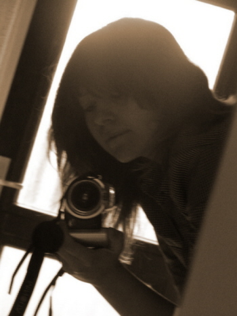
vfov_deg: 12.6
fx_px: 1432
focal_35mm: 157
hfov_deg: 9.5
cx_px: 118
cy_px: 158
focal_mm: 24
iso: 200
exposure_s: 1/60
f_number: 3.5
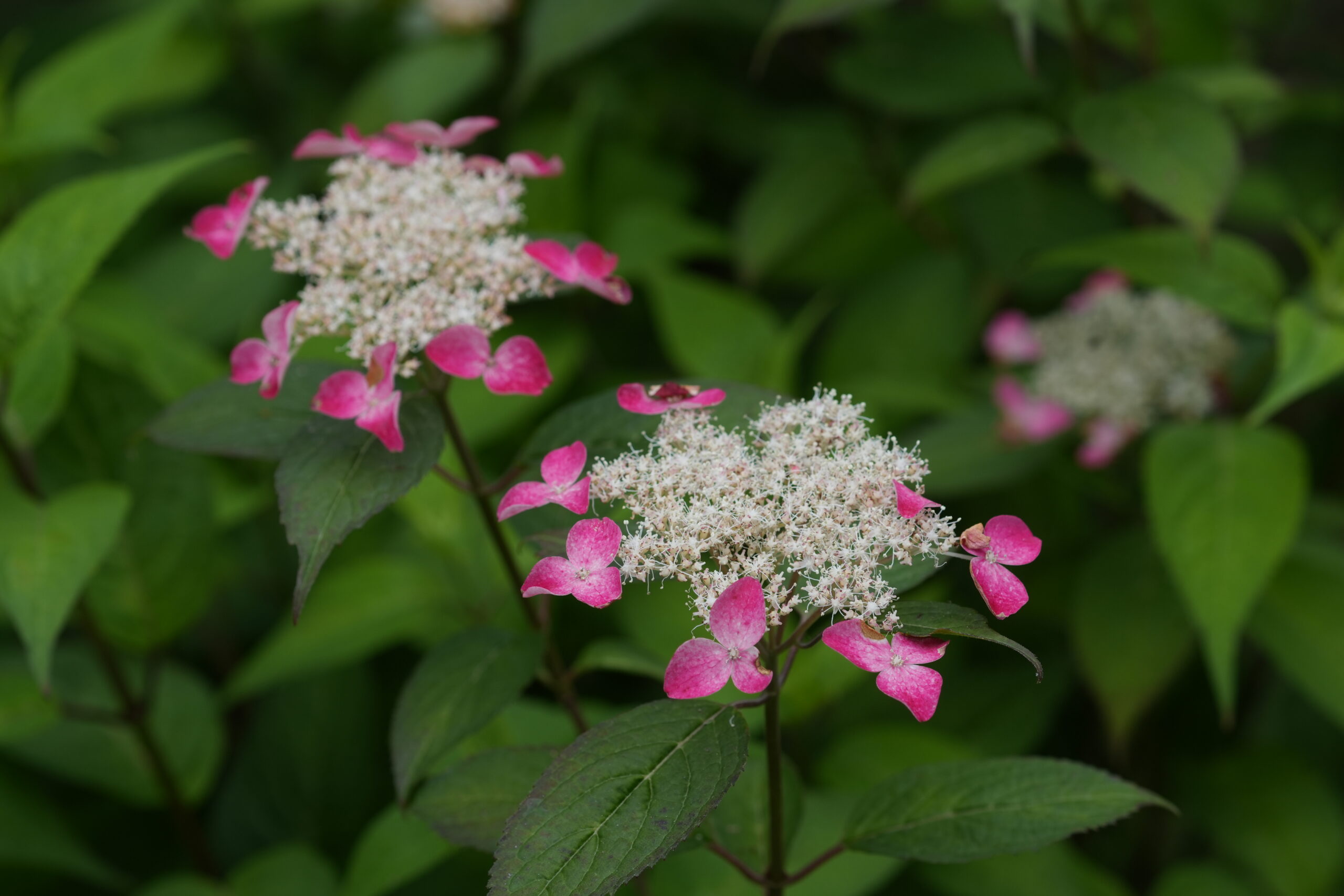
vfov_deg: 13.7
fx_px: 3733
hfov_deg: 20.4
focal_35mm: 100
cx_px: 672
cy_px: 448
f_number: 5.6
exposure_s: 1/500
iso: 400
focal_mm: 100
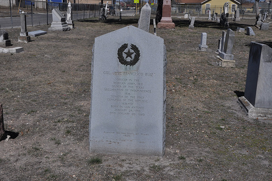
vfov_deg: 27.4
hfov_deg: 40.4
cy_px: 89
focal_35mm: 49
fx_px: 370
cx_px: 134
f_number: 29
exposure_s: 1/60
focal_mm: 32
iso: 200
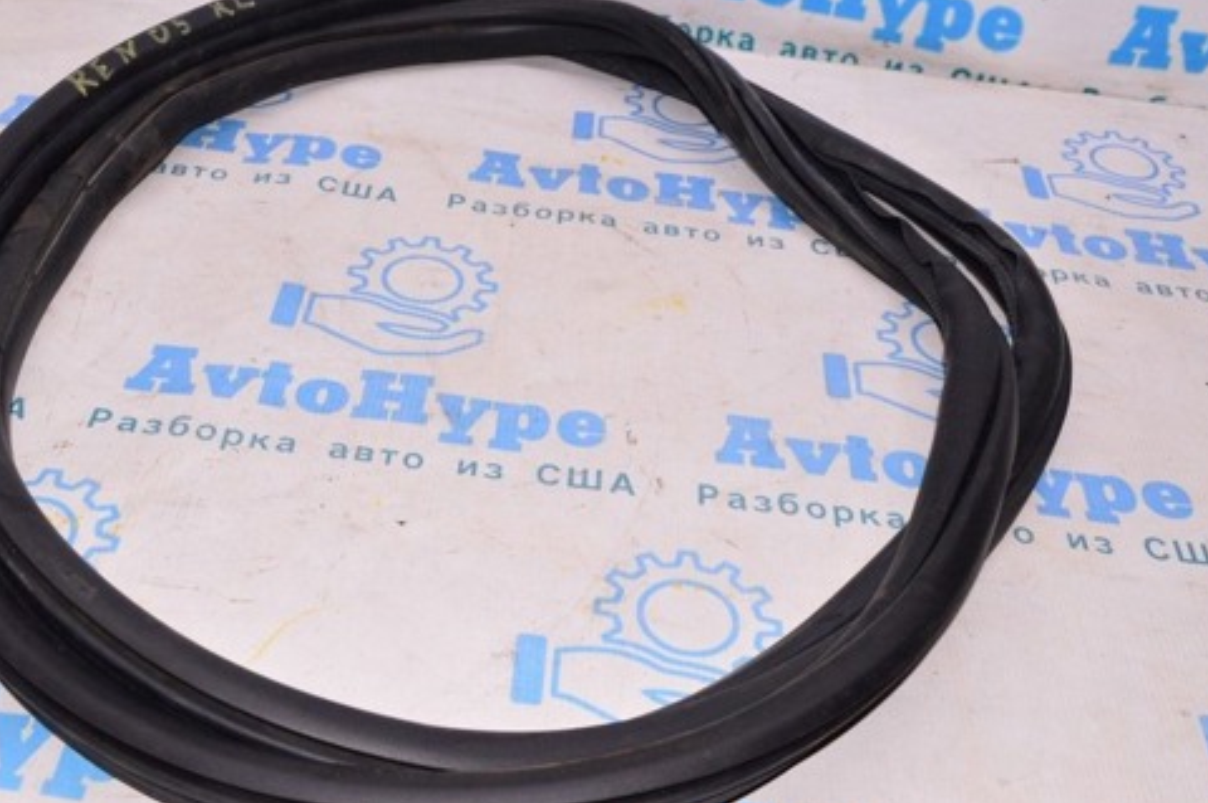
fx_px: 1609
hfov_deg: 41.1
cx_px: 521
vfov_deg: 27.9
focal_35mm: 48
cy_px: 286
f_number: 8
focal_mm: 24
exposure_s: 1/160
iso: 1600
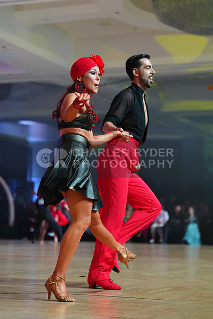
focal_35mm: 84
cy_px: 160
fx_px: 745
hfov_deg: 16.3
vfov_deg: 24.2
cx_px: 106
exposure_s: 1/250
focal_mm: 84
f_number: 2.8
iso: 2000
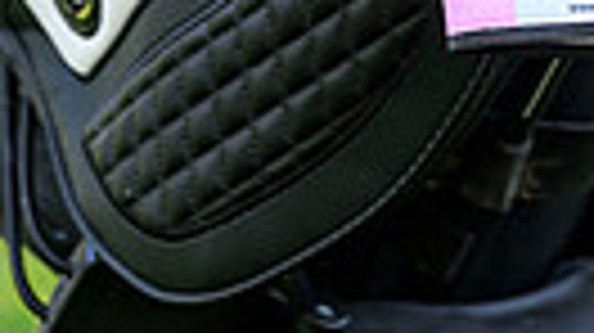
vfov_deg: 1.8
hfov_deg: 3.2
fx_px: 10654
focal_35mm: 677
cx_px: 639
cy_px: -590
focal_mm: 190
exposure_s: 1/400
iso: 500
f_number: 5
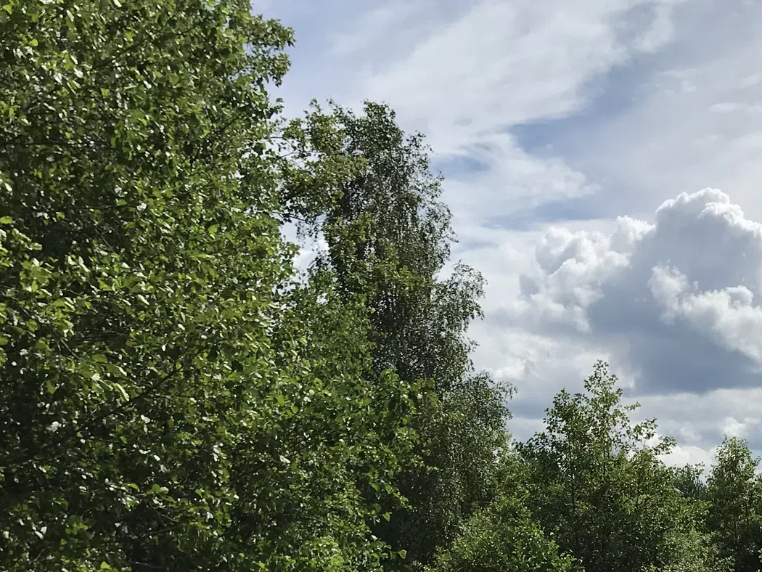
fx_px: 1409
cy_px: 581
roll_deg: +2.4
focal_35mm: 64
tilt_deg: +0.8
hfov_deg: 30.0
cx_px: 519
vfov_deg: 22.0
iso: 20
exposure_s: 1/4566
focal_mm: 3.99
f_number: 1.8
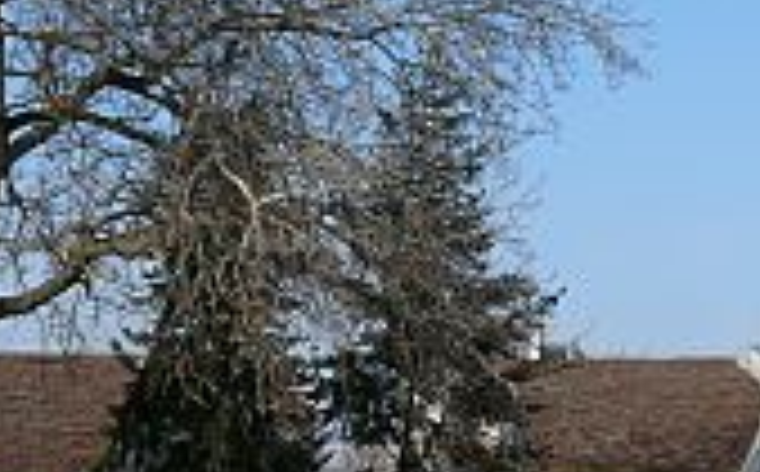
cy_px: -18
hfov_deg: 20.9
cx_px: 558
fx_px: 2047
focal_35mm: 99
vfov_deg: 13.0
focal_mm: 7.4
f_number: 5.6
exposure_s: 1/400
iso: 100
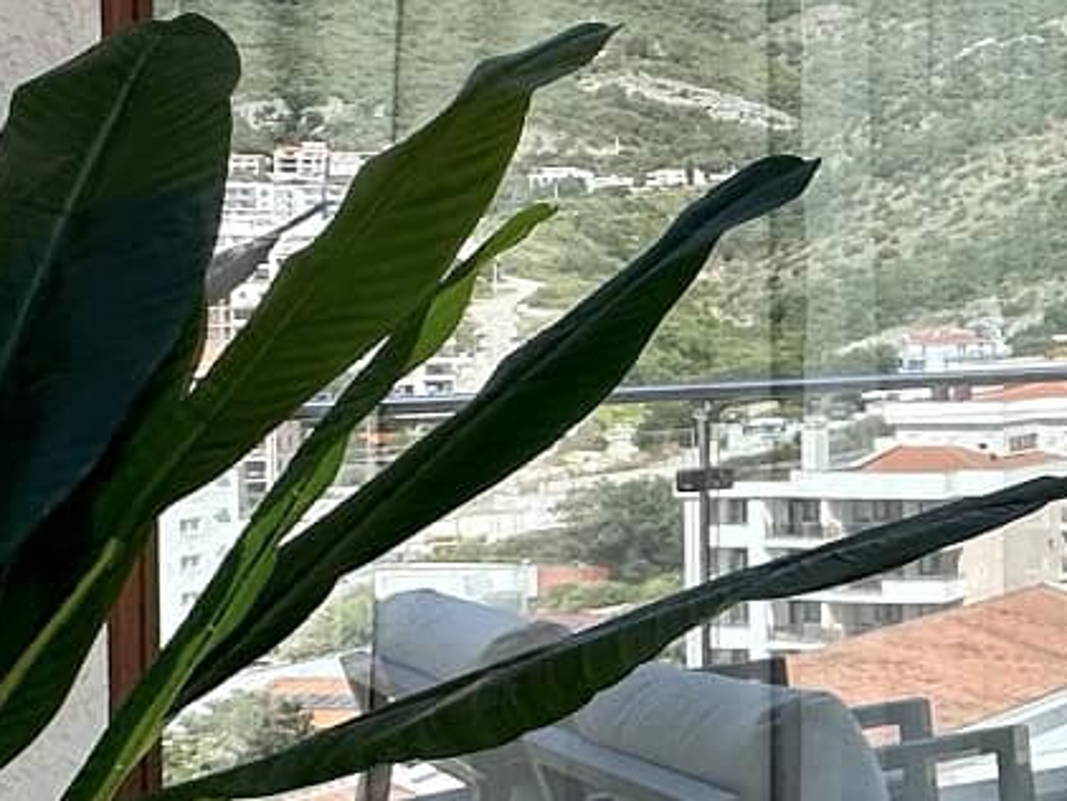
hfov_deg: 22.1
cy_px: 1060
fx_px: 2066
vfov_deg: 20.0
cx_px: 1734
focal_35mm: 67
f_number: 2.2
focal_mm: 2.2
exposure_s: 1/654
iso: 40
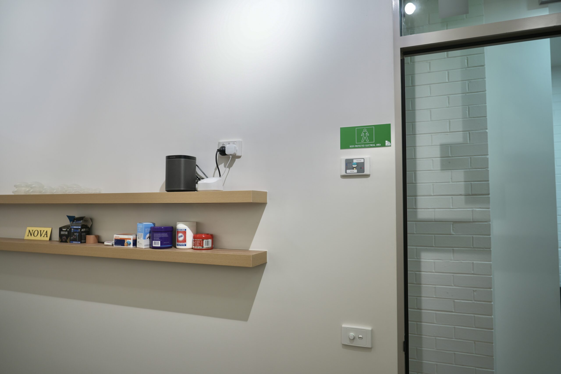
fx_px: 374
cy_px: 187
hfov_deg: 73.7
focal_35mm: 24
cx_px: 280
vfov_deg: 53.1
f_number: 4
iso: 160
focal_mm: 24
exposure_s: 1/30
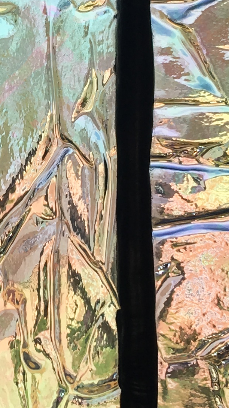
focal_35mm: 117
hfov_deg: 10.3
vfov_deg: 18.3
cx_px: 13
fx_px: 1264
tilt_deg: +6.5
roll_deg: -0.6
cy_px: 161
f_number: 2.2
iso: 25
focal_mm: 4.15
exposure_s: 1/625
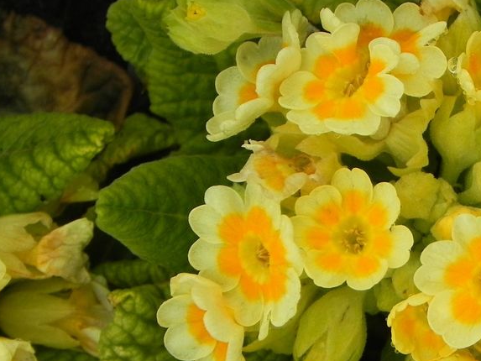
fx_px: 6393
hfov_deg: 4.3
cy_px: 252
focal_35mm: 460
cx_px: 400
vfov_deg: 3.2
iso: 160
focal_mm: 44
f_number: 5
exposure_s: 1/400
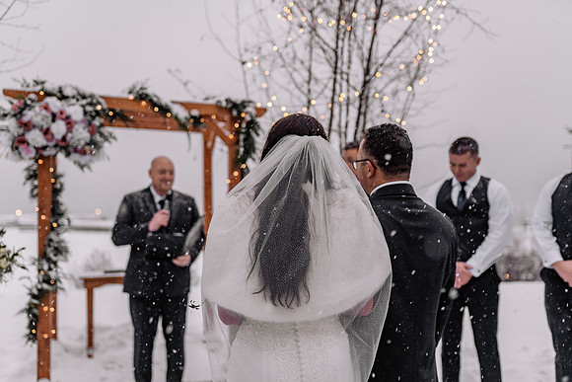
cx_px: 286
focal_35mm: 35
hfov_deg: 54.4
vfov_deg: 37.9
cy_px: 191
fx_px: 556
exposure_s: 1/250
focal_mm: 35
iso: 200
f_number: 2
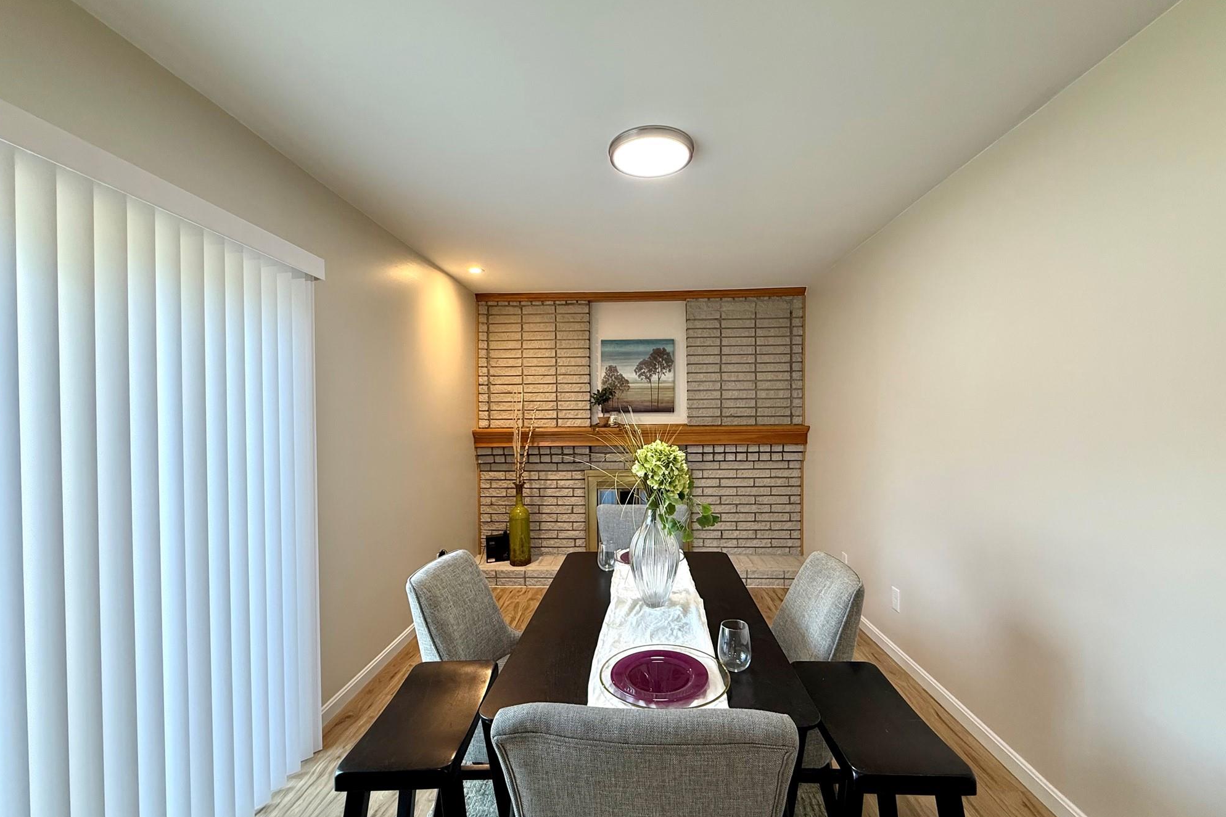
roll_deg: +0.2
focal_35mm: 15
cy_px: 421
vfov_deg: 77.3
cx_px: 624
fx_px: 511
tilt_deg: -0.6
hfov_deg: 100.4
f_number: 2.2
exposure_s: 1/60
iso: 160
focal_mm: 2.22
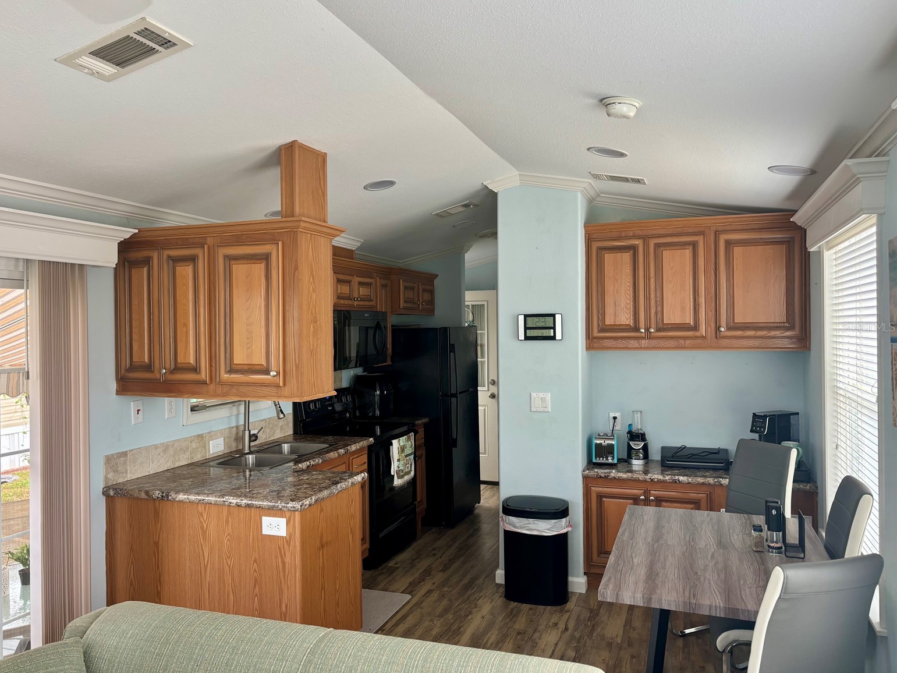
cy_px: 327
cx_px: 432
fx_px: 700
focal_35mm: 27
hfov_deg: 65.3
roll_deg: +0.8
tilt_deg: -0.5
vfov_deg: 51.4
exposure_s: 1/121
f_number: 1.6
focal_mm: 5.96
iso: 80
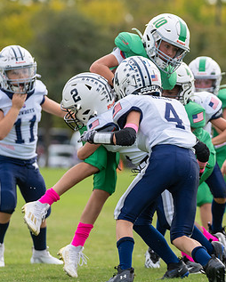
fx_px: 3024
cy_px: 142
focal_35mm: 362
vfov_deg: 5.3
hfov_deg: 4.3
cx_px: 187
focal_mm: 168
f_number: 3.5
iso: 250
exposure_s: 1/1250
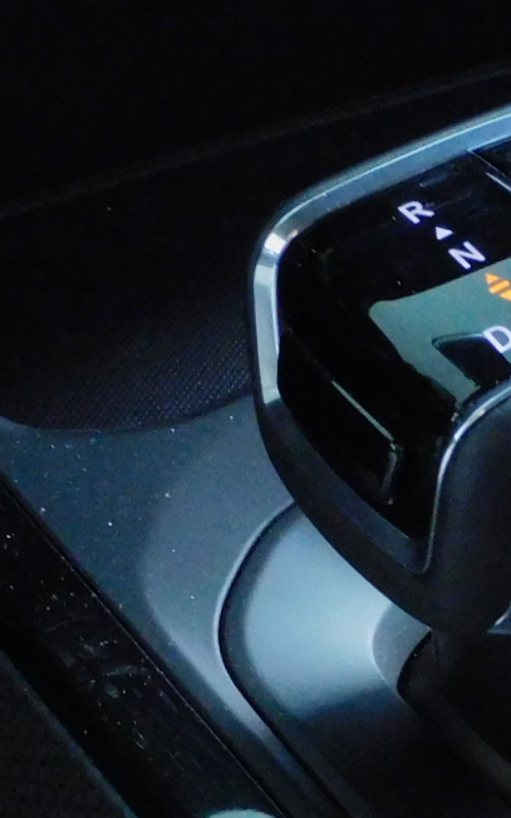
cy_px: 538
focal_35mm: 111
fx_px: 2473
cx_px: 821
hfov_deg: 11.2
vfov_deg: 18.7
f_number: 3.5
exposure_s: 1/30
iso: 720
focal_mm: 5.4
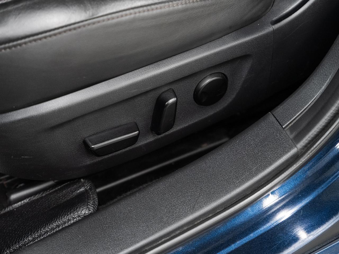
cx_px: 169
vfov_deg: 17.4
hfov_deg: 23.0
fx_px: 832
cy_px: 112
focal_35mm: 85
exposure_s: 1/40
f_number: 3.5
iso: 1000
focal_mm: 70
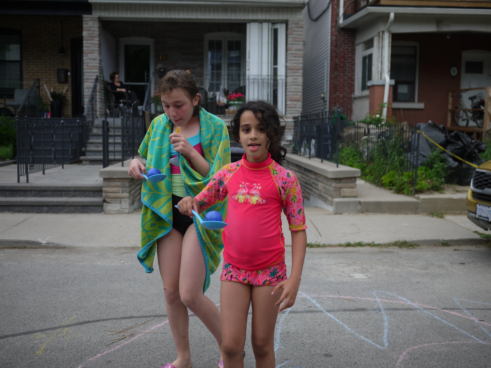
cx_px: 246
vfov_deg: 36.0
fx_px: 567
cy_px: 184
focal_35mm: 40
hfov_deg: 46.8
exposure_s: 1/1300
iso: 100
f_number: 2
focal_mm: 20
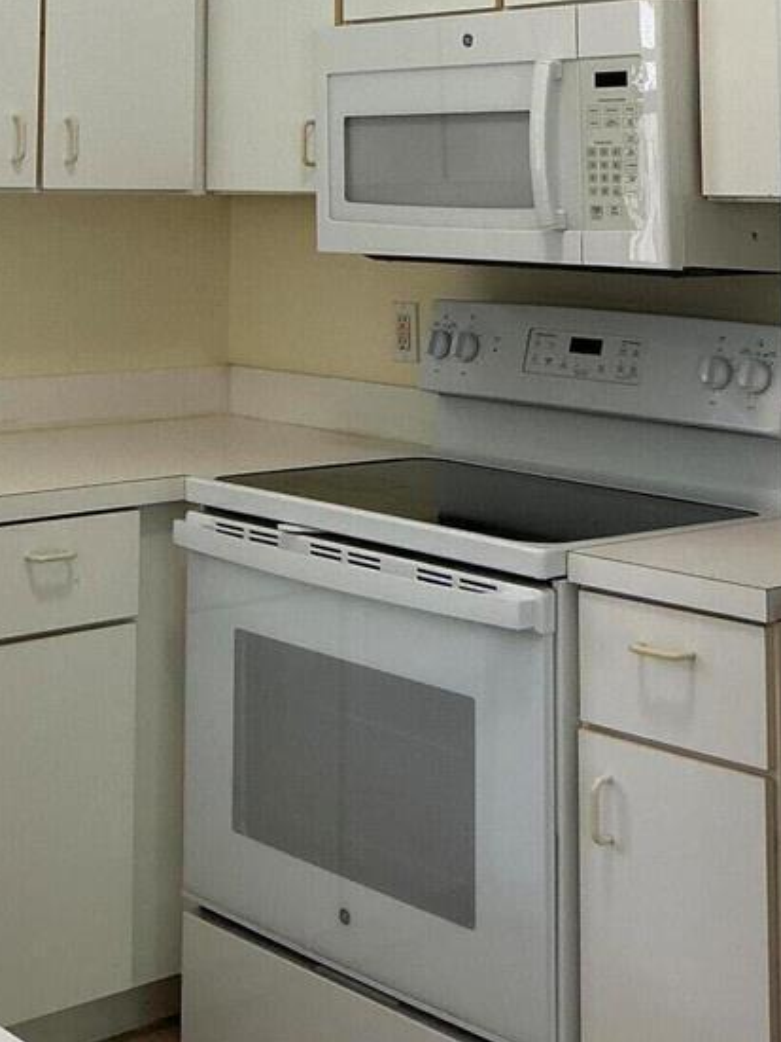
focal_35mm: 61
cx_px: 172
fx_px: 1836
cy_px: 4
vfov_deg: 29.6
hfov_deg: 23.7
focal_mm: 3
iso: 64
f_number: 1.8
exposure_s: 1/120
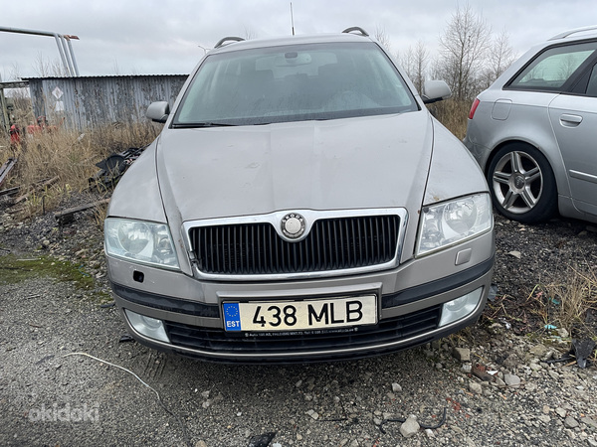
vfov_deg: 53.1
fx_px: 448
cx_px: 298
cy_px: 224
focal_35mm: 26
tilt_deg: -13.5
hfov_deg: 67.3
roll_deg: +0.7
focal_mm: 4.2
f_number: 1.6
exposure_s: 1/83
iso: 125
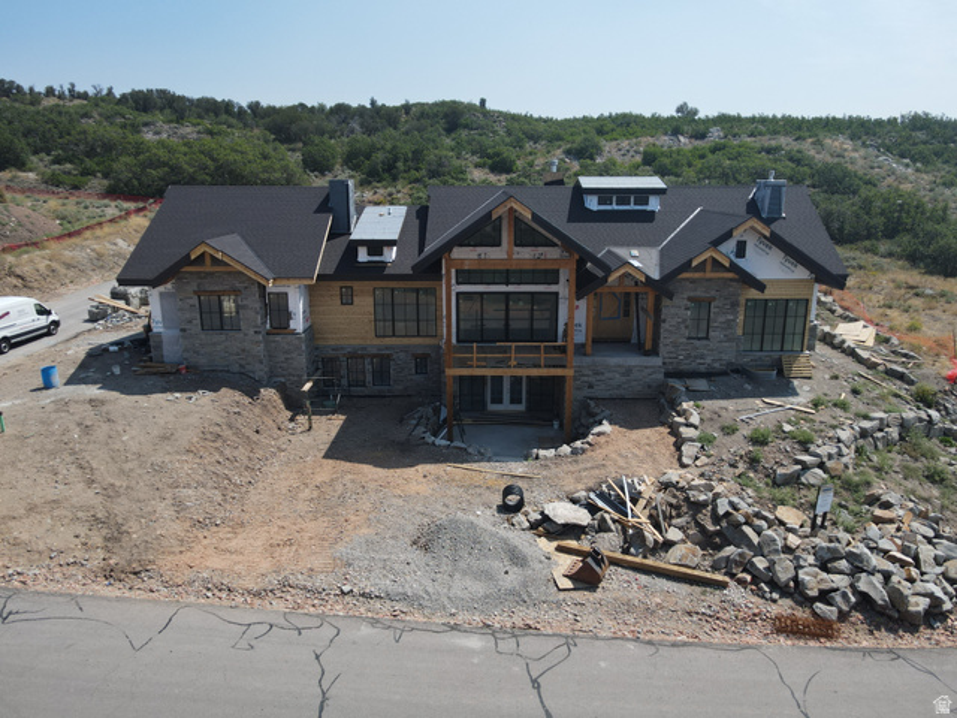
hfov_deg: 71.6
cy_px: 359
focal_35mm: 24
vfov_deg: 56.8
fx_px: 664
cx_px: 478
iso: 100
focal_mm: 4.5
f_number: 2.8
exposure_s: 1/725
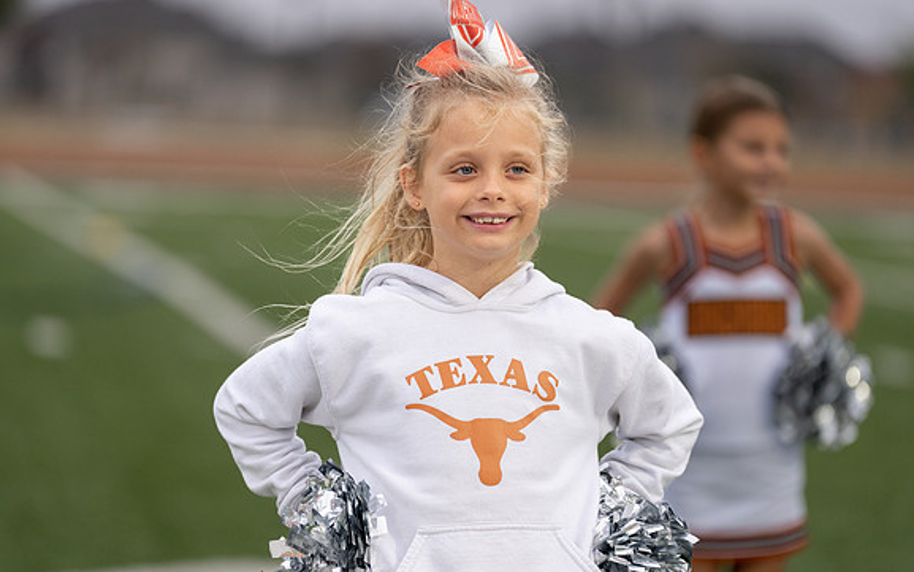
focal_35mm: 216
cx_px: 458
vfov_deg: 6.1
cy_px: 311
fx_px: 5382
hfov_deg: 9.7
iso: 640
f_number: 2.8
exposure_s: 1/1000
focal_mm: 197
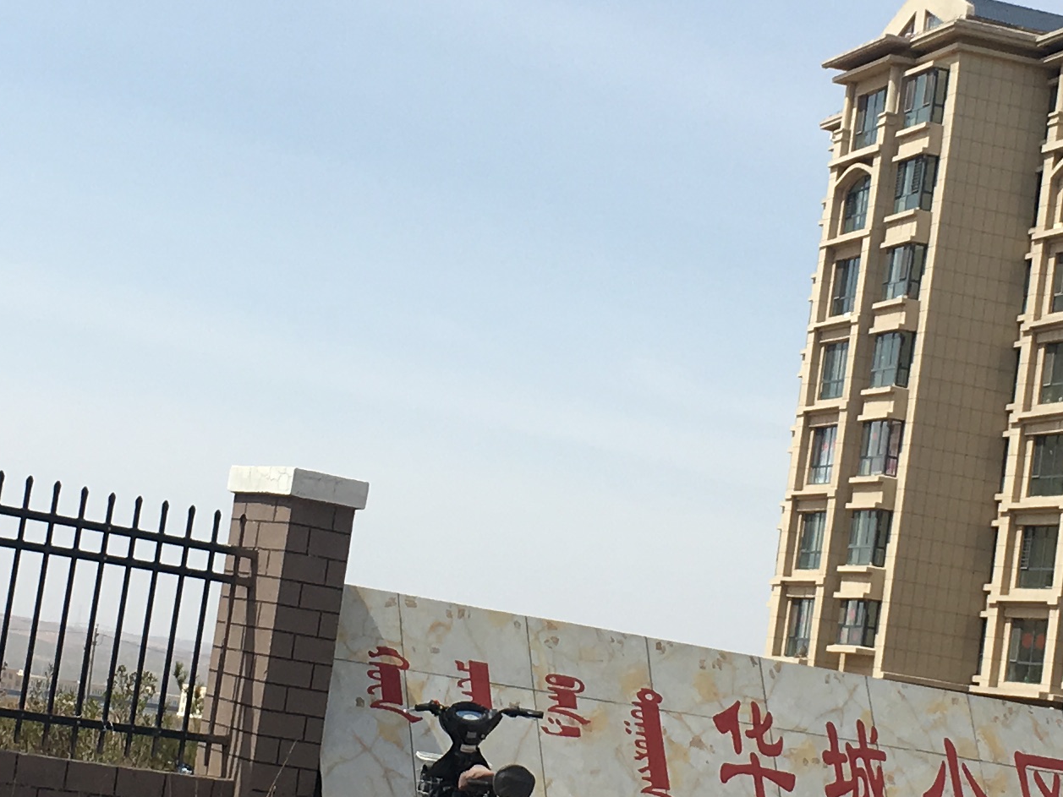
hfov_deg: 21.1
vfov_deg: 15.9
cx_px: 515
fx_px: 2856
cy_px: 304
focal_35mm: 93
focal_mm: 4.15
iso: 25
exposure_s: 1/1748
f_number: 2.2
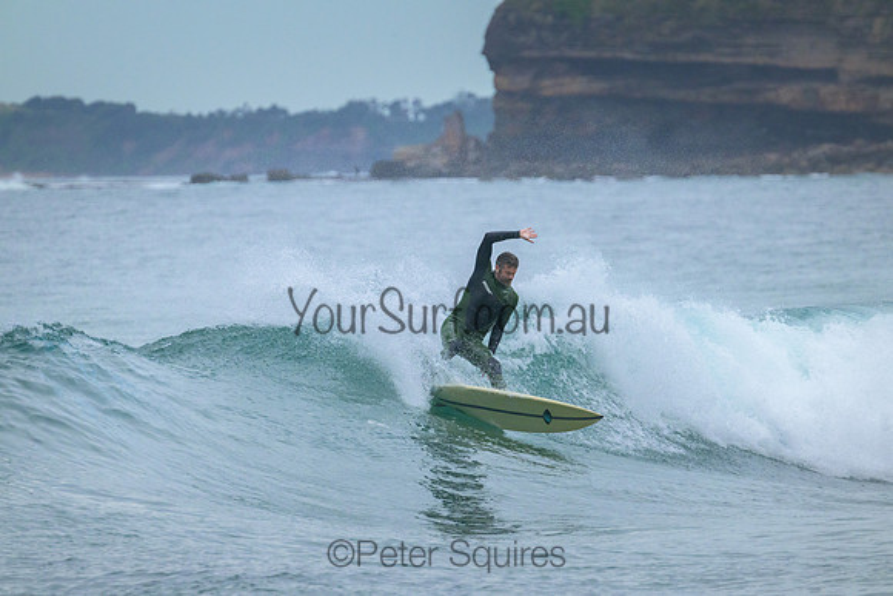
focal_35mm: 620
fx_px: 15382
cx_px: 446
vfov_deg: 2.2
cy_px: 298
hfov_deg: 3.3
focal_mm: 620
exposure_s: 1/1250
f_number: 11
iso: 2800
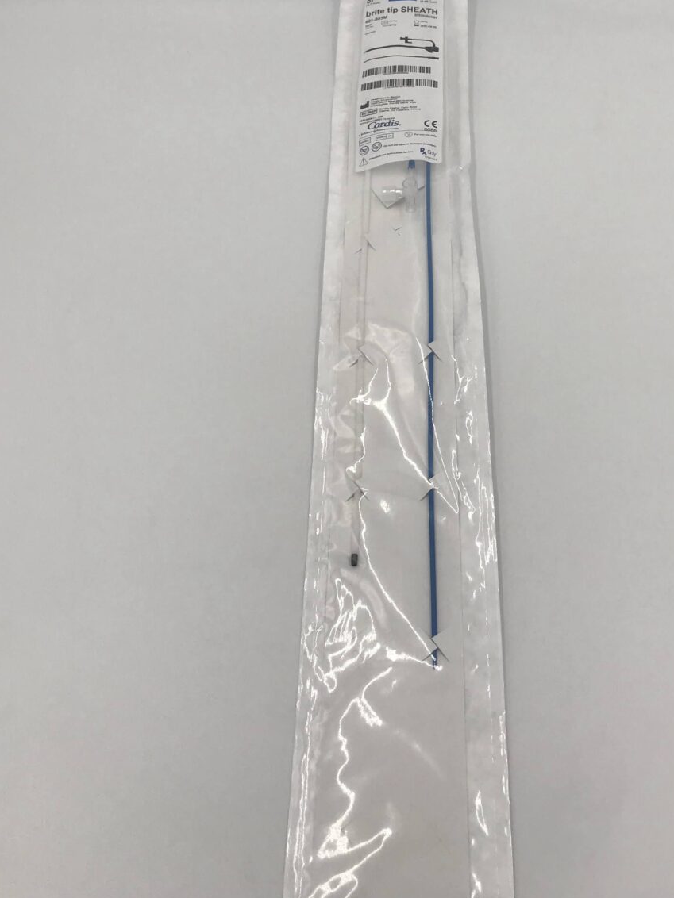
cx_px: 402
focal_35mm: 38
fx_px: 987
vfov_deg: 48.1
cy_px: 292
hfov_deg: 37.6
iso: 20
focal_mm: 3.99
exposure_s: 1/342
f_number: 1.8
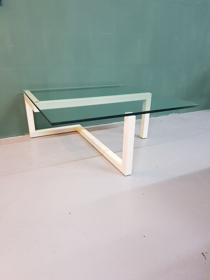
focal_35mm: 26
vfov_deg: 67.3
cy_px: 140
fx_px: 210
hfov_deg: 53.1
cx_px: 105
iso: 250
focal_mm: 4.2
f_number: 1.7
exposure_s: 1/17
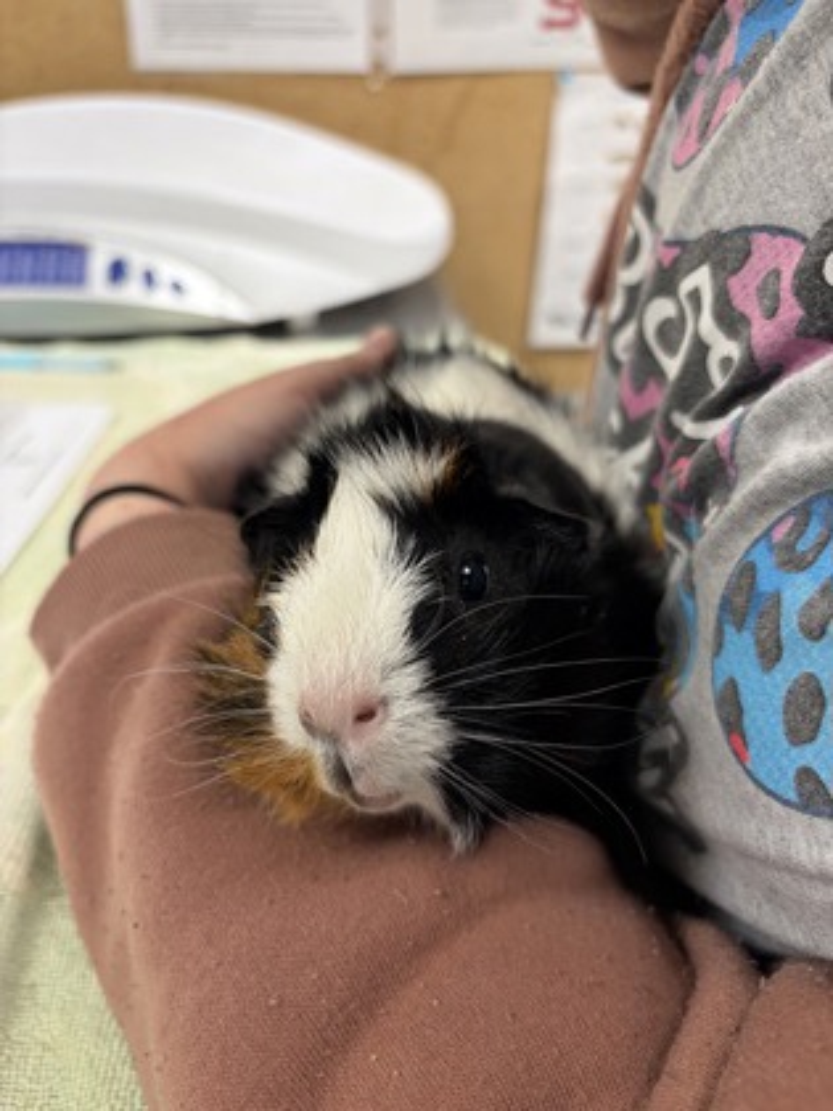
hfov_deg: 53.1
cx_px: 416
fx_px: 834
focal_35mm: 26
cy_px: 556
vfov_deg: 67.3
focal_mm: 5.96
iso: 125
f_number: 1.6
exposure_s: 1/62
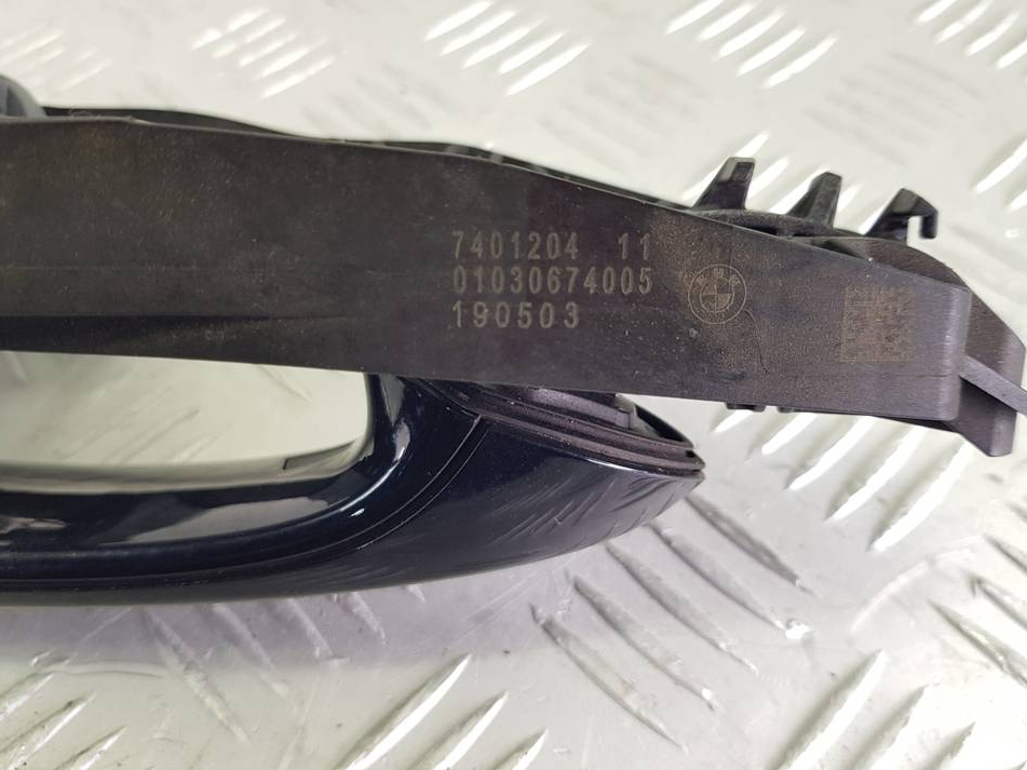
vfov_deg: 49.7
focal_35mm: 28
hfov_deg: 63.4
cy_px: 363
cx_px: 545
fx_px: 831
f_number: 1.7
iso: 80
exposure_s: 1/100
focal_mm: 4.2
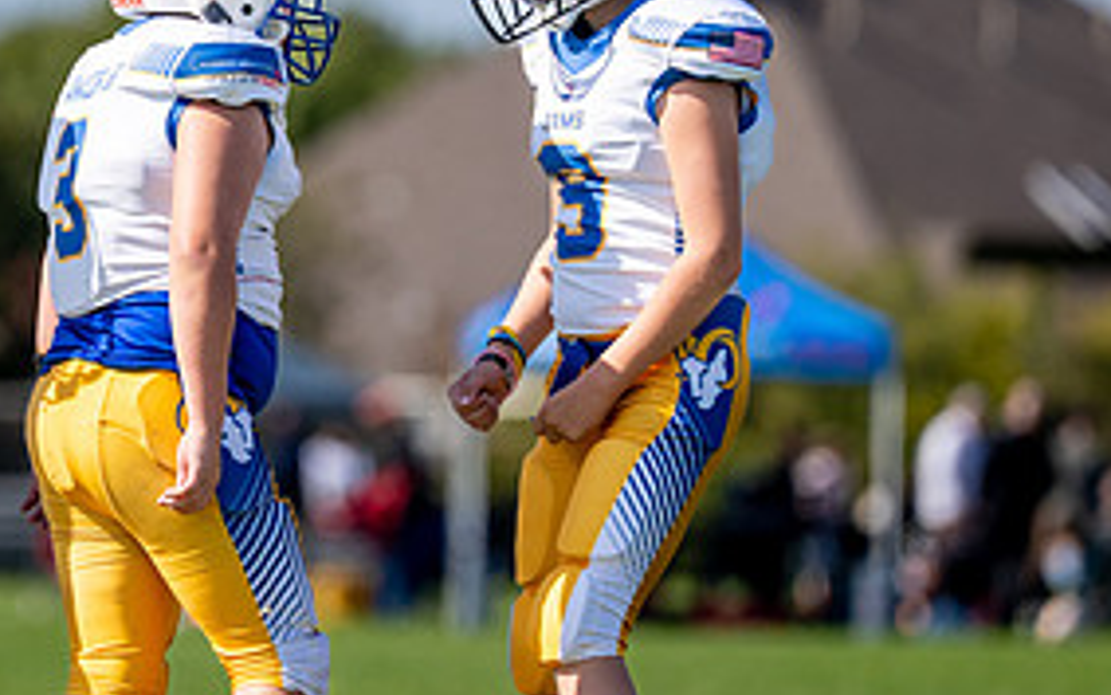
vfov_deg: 2.3
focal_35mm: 578
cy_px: 258
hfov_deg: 3.6
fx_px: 17504
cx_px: 255
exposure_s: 1/2500
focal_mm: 200
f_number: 2.8
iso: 125
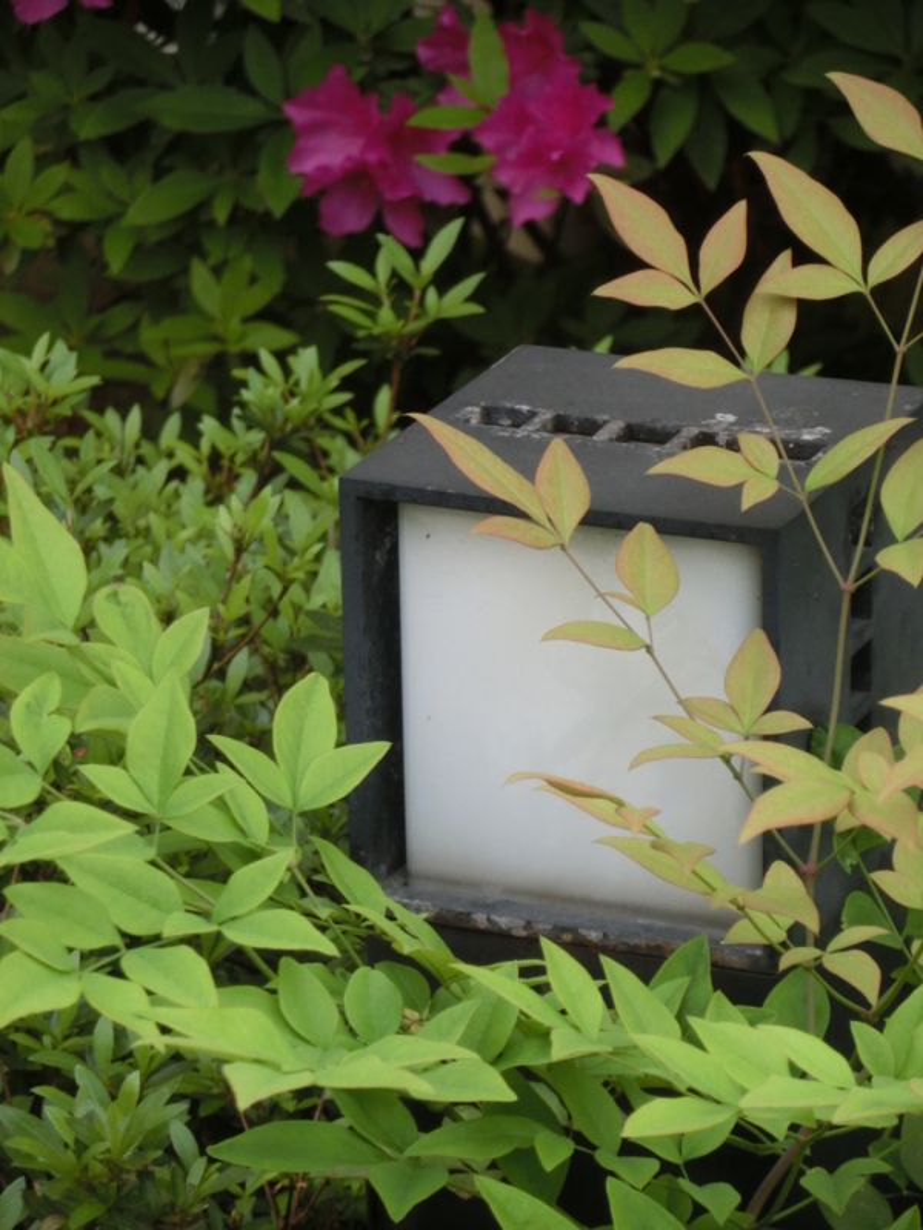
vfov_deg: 11.9
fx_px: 5902
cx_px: 462
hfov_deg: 8.9
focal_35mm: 166
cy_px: 615
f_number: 5.8
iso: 500
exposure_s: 1/160
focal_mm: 29.39
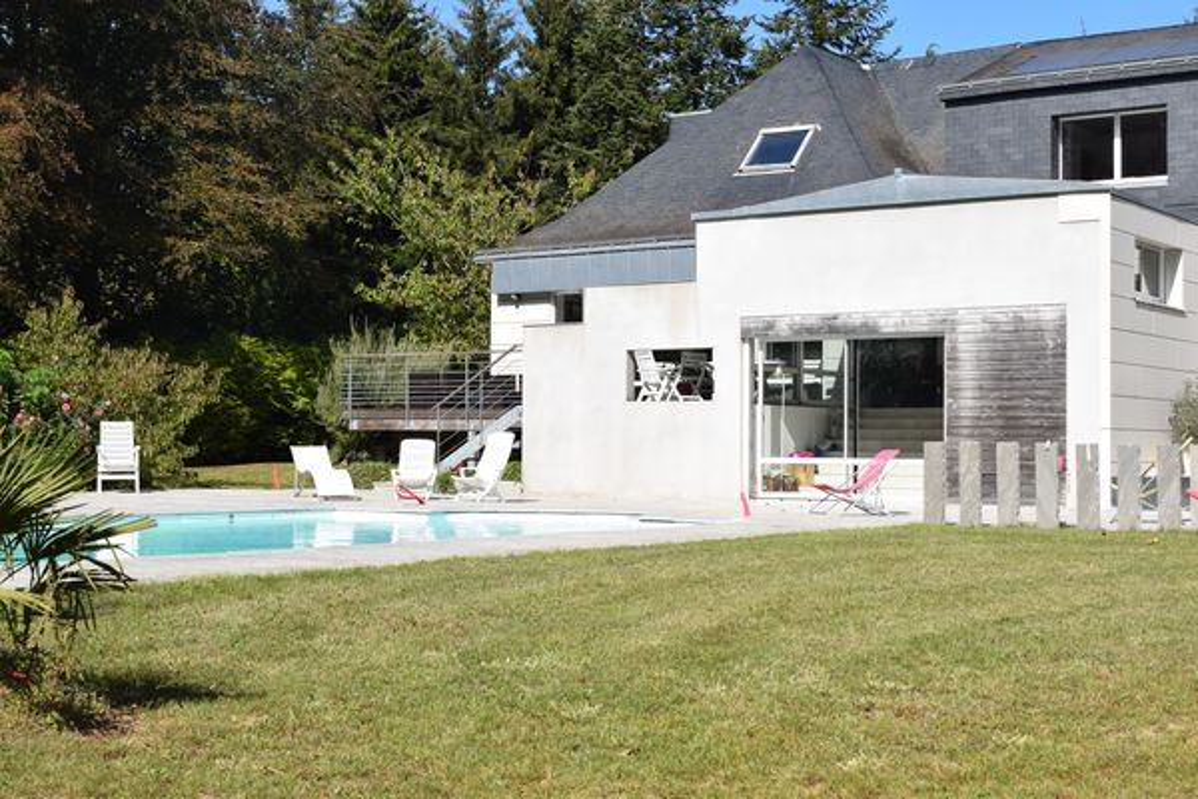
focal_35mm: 52
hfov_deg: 37.9
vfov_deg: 25.8
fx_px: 1747
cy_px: 400
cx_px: 599
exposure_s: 1/400
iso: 200
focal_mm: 35
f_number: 10
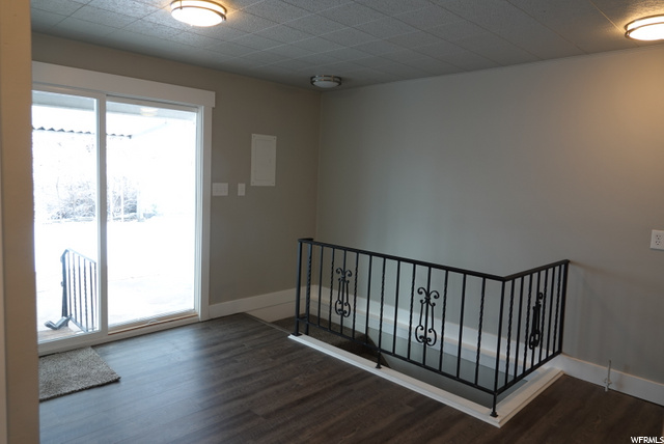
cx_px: 332
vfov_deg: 53.2
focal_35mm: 24
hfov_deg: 73.7
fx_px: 443
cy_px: 222
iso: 100
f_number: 2.4
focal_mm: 8.8
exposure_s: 1/60
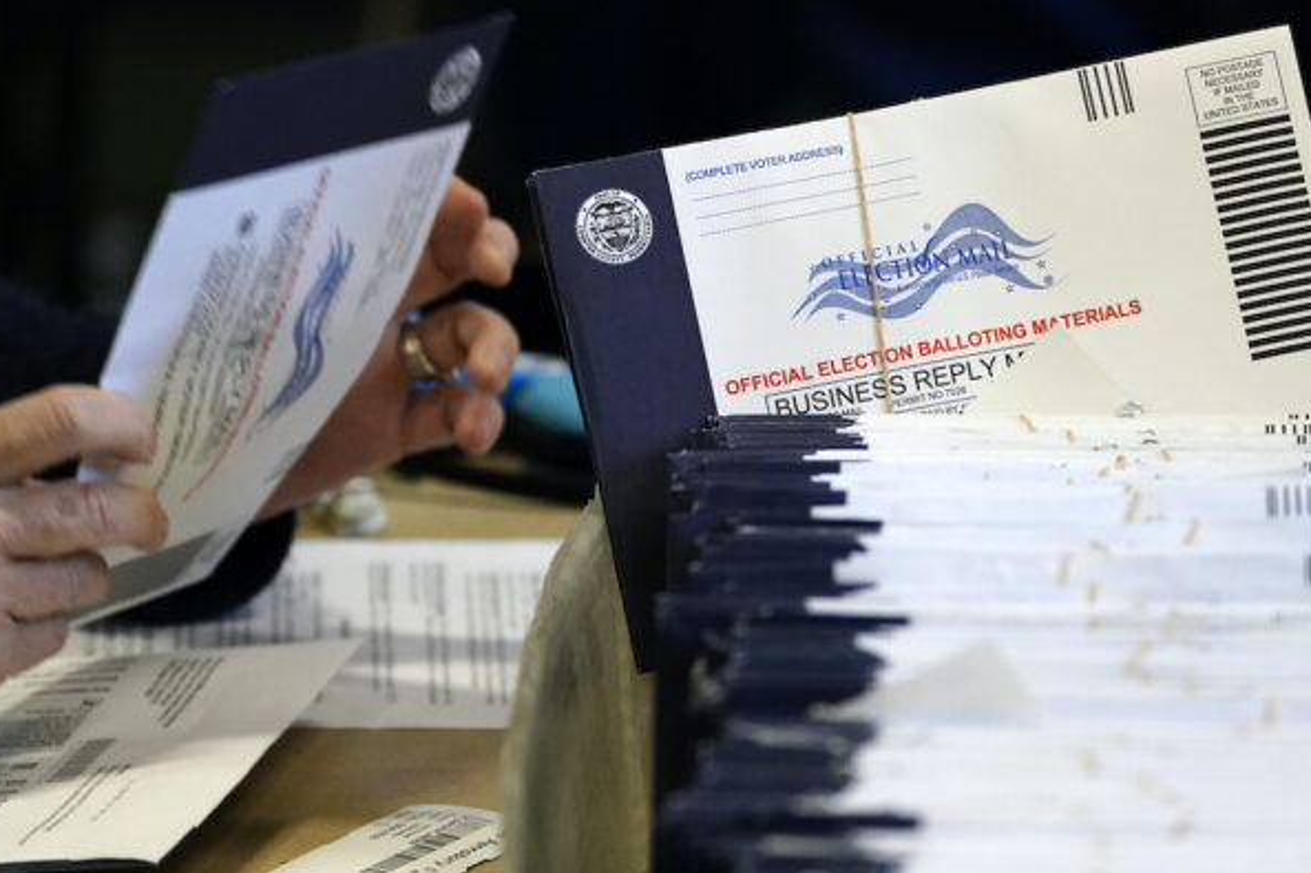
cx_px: 716
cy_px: 488
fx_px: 9247
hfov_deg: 8.1
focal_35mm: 254
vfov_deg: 5.4
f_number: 5.6
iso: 6400
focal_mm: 196
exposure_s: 1/250
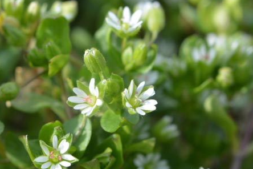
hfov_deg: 22.4
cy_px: 103
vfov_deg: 15.0
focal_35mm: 91
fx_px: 639
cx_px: 99
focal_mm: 35
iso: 250
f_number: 8
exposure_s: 1/250
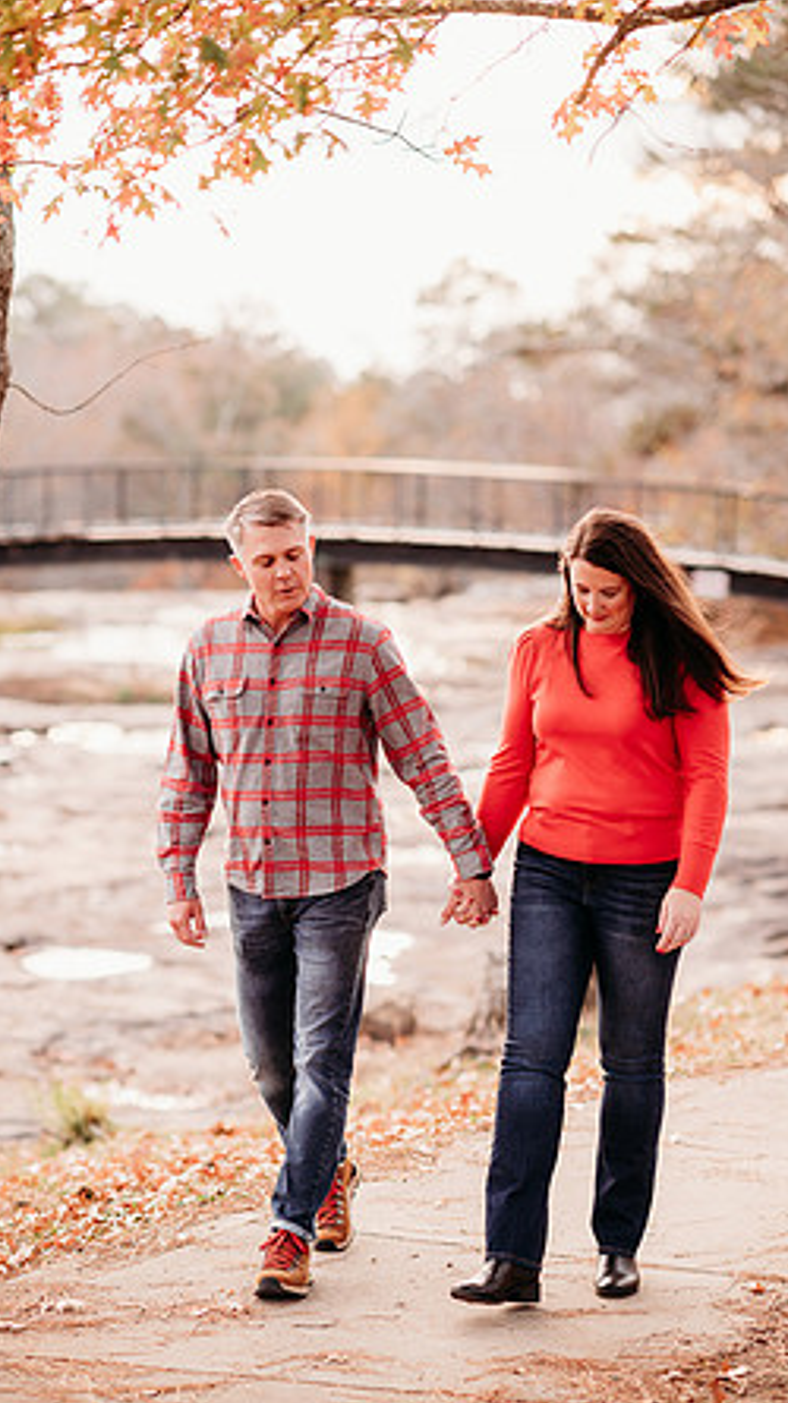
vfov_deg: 23.7
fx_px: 3346
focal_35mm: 90
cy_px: 706
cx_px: 359
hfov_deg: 13.4
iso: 320
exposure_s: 1/400
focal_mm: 85
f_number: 2.2
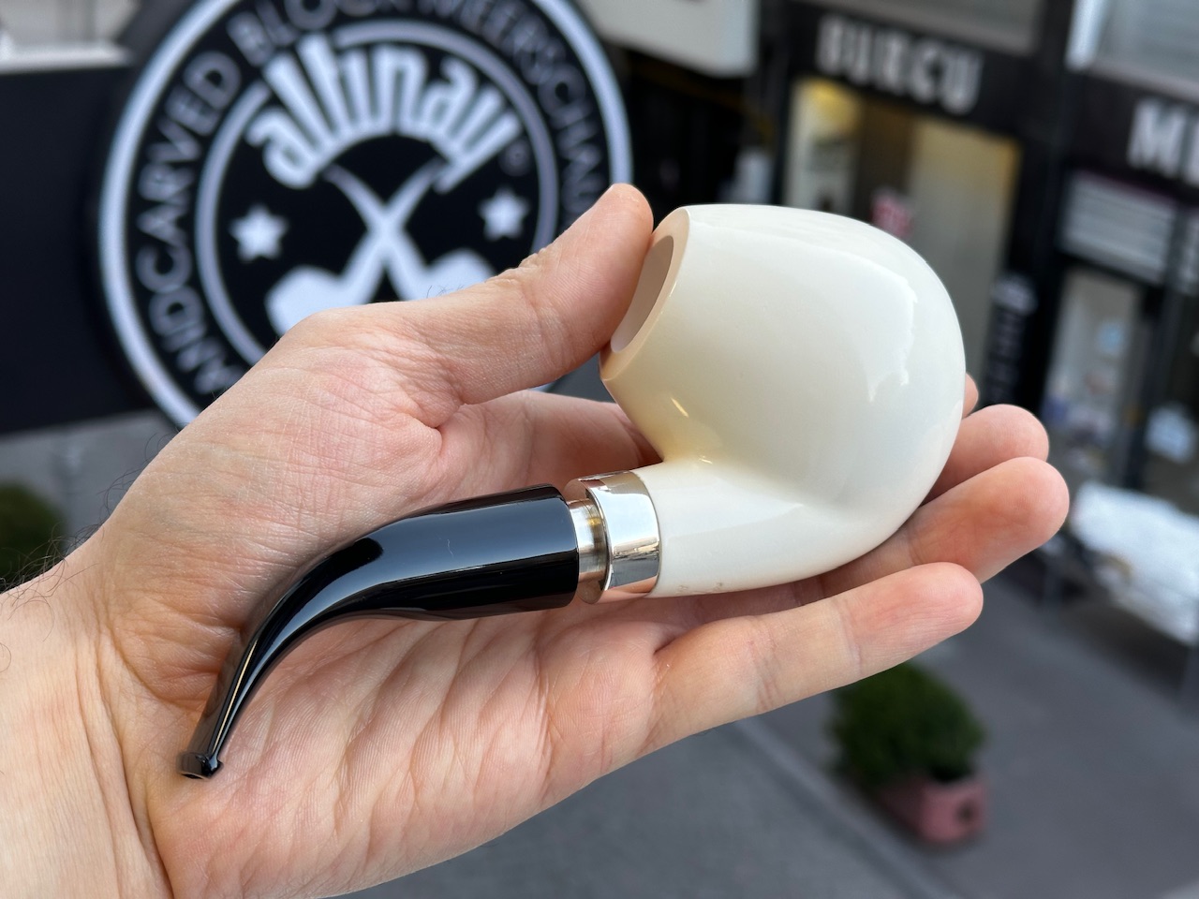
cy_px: 450
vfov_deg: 30.3
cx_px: 600
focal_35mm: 48
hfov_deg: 39.7
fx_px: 1663
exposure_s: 1/140
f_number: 1.78
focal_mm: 6.86
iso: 50
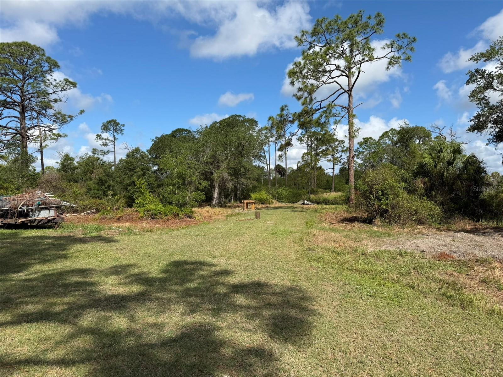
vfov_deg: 56.8
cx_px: 252
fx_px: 349
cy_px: 188
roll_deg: -0.2
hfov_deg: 71.6
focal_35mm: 24
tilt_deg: +0.0
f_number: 1.78
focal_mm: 6.76
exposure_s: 1/4975
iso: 80
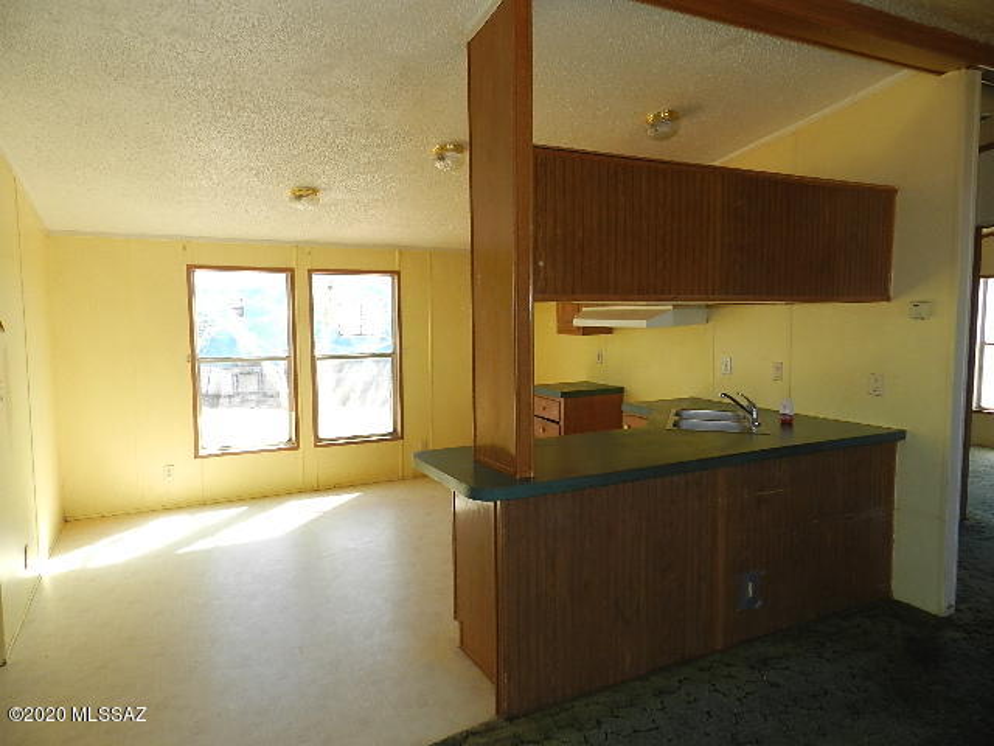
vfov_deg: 58.9
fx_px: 660
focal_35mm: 23
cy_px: 373
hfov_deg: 73.9
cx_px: 497
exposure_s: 1/125
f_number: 3.4
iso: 160
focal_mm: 4
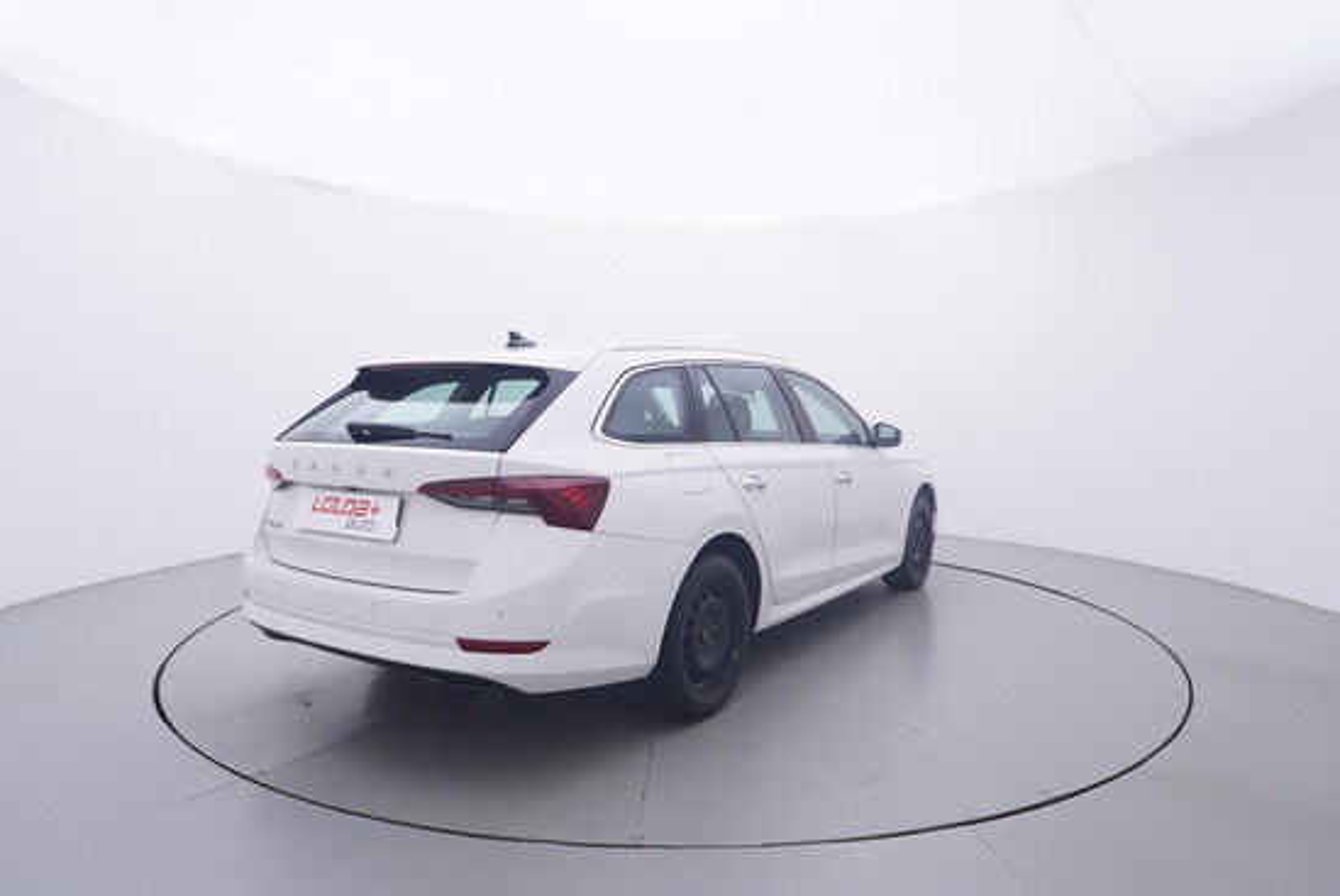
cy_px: 448
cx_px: 670
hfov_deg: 77.3
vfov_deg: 56.2
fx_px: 838
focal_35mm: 22
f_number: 5
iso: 200
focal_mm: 15
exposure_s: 1/80
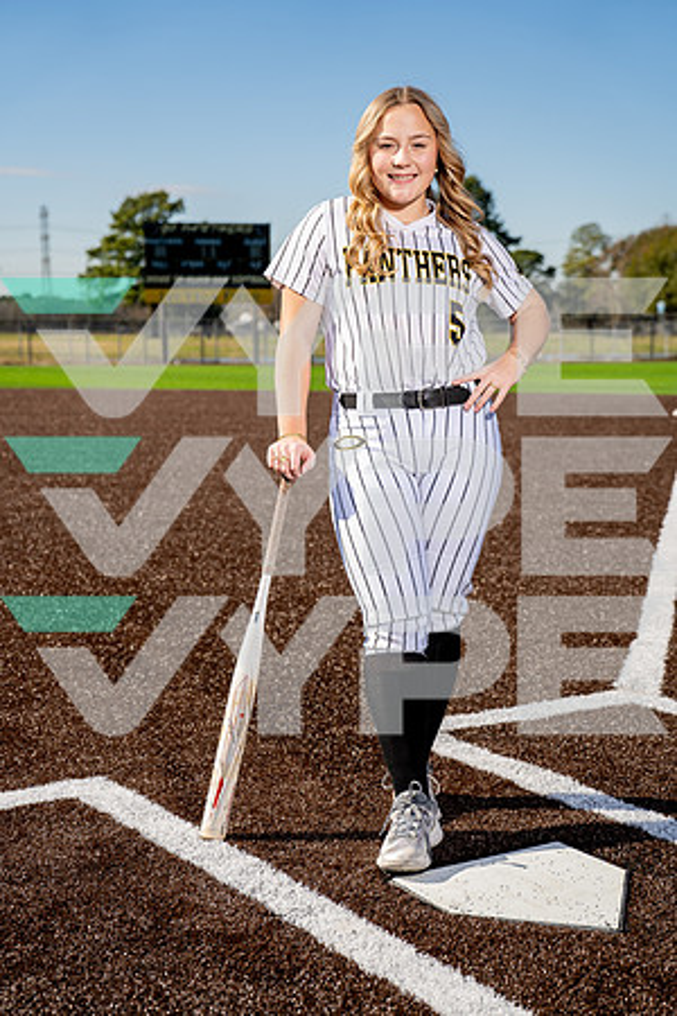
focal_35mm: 59
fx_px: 1664
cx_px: 338
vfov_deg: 33.9
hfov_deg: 23.0
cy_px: 508
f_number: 4
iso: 100
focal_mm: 59
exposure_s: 1/1000
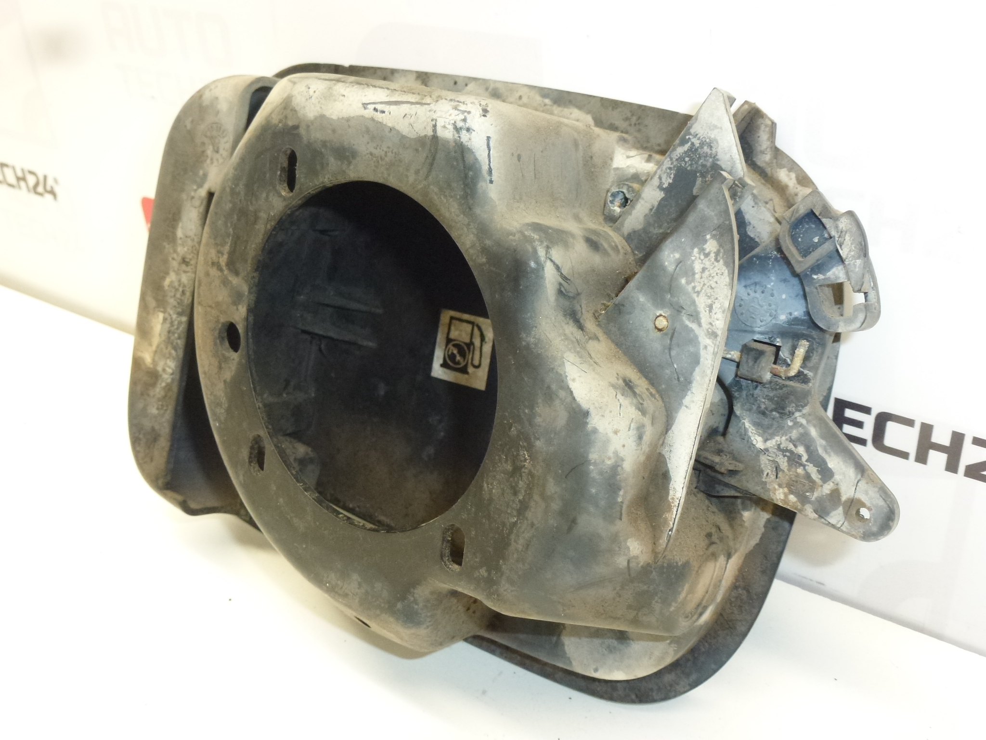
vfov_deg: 39.7
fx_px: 1025
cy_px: 370
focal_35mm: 36
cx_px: 493
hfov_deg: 51.4
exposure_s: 1/60
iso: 400
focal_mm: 6.4
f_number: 3.7
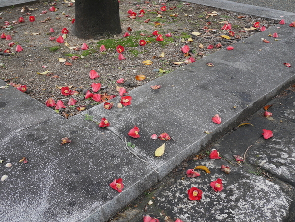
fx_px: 375
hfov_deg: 42.9
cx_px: 148
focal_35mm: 44
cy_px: 111
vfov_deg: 32.9
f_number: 4.8
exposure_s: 1/60
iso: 500
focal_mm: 22
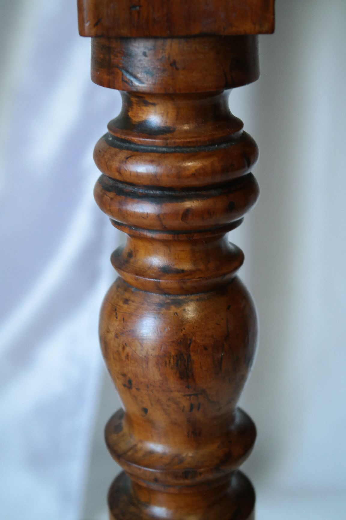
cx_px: 173
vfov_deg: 29.2
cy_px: 260
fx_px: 995
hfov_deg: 19.7
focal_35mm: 69
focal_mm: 45
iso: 1600
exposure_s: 1/30
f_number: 6.3
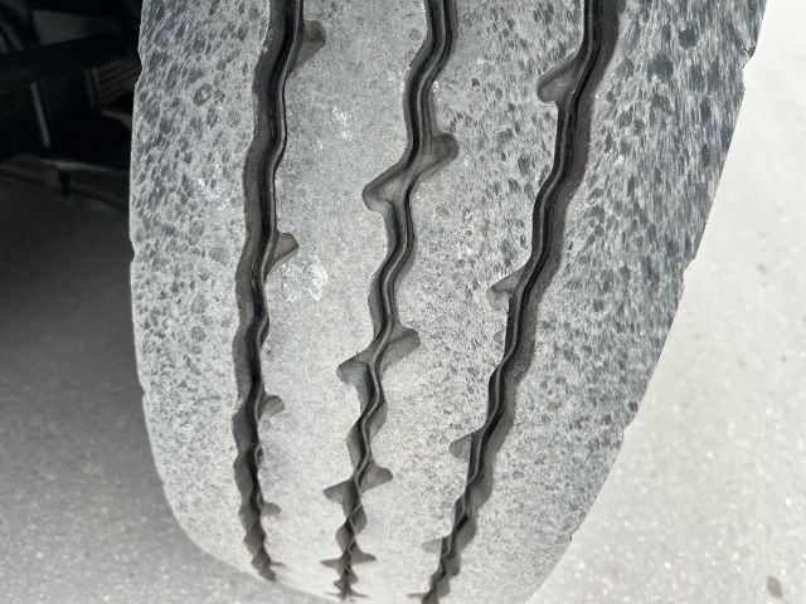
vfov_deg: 56.8
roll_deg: -6.2
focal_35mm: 24
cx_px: 403
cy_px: 302
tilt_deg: -42.6
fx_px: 559
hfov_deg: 71.6
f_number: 1.78
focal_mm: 6.86
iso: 64
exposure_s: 1/141
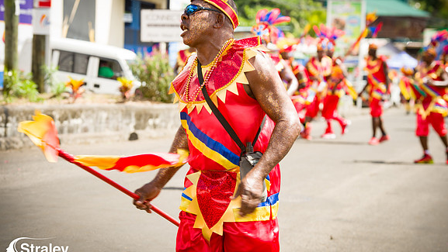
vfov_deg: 9.9
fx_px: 1450
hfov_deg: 17.6
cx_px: 224
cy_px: 123
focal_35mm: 122
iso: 100
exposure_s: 1/160
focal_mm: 116
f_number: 6.3
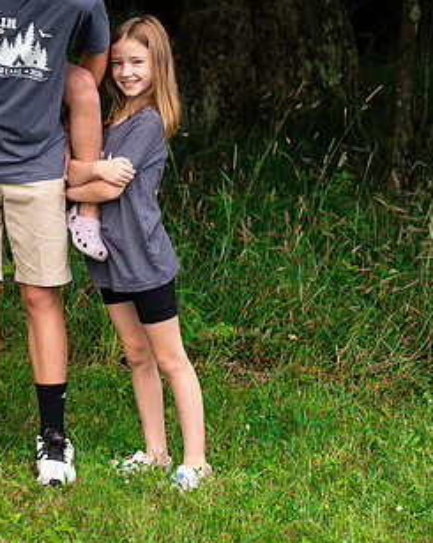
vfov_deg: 11.6
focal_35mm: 167
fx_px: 2679
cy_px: 248
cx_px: -88
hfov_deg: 9.1
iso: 400
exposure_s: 1/800
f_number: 4.5
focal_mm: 85
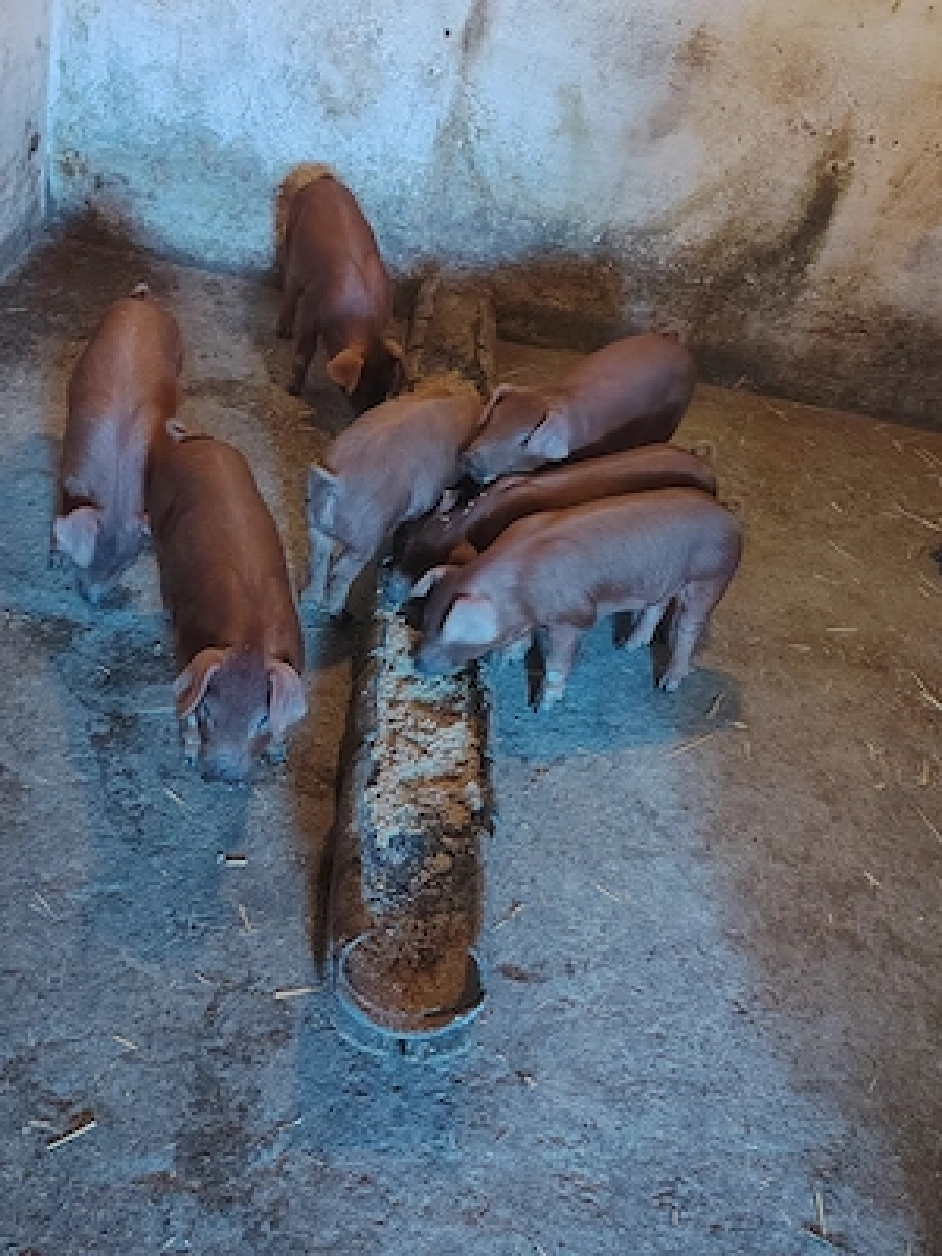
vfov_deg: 47.9
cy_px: 628
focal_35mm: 39
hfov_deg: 36.8
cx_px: 471
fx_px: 1415
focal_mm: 5.25
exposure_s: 1/20
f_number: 1.75
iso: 2416
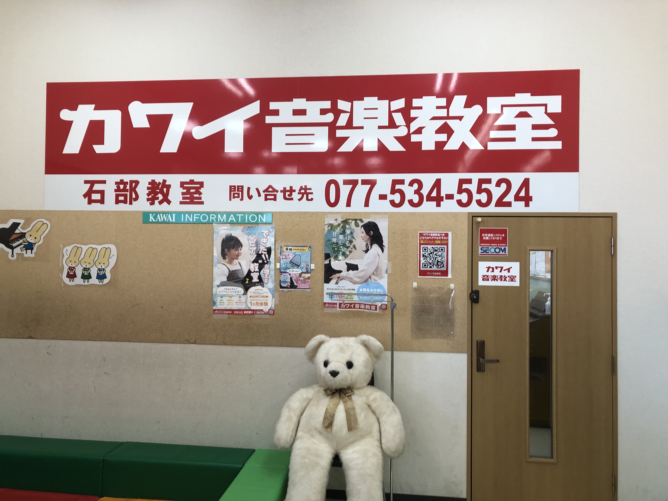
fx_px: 540
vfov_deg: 49.7
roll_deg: -0.6
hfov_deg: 63.4
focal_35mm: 28
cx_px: 334
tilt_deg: +0.1
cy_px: 250
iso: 80
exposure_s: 1/120
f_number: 1.8
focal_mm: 3.99
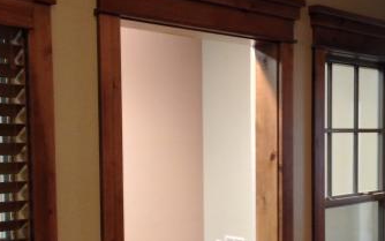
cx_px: 173
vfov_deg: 19.3
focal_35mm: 67
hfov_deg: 30.6
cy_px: 191
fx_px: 703
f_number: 2.4
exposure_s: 1/20
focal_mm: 4.12
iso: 250
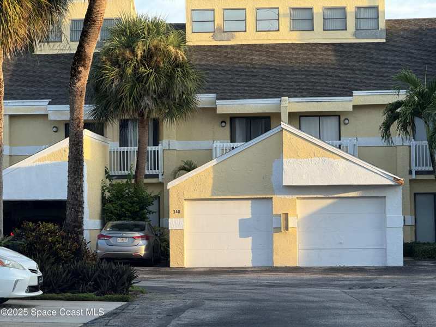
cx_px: 218
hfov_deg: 16.4
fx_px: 1511
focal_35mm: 120
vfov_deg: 12.3
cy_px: 164
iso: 50
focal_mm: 15.66
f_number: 2.8
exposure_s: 1/293
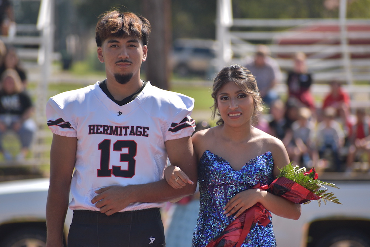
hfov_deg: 4.6
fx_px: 4625
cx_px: 185
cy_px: 124
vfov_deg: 3.1
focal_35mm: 450
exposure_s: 1/1250
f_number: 6.3
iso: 400
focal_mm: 300
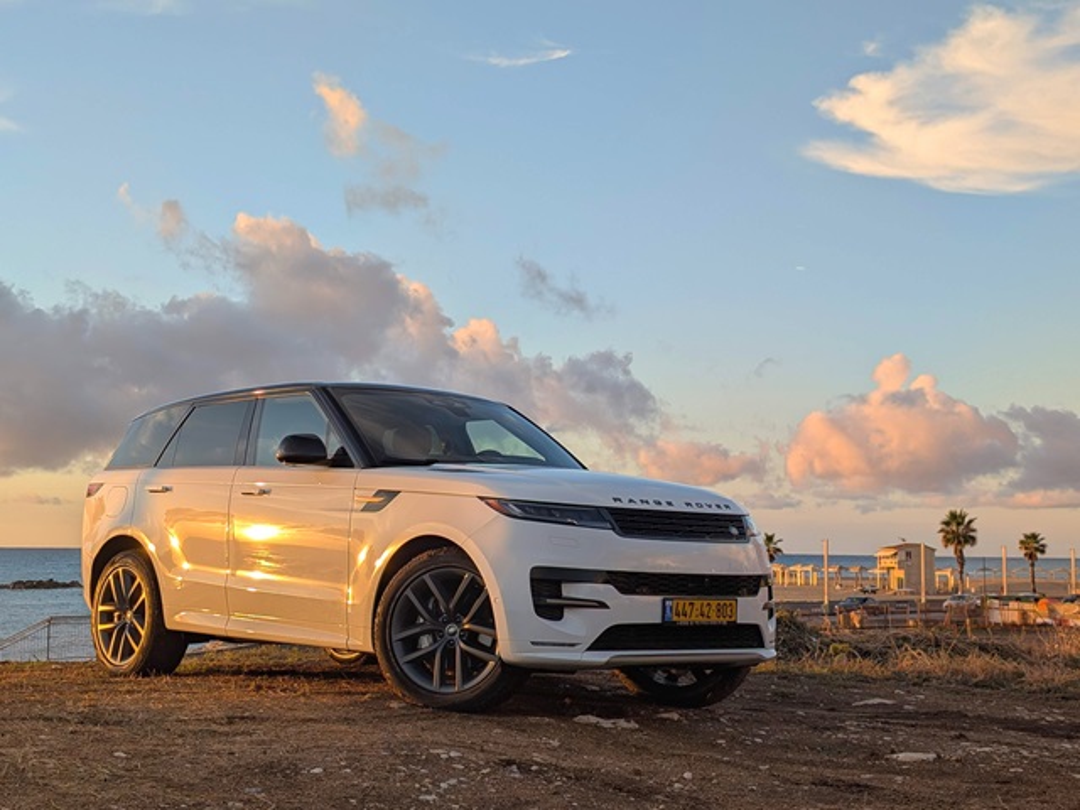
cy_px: 405
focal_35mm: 49
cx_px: 540
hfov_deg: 38.9
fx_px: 1529
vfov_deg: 29.7
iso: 21
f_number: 1.68
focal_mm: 6.9
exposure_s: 1/540
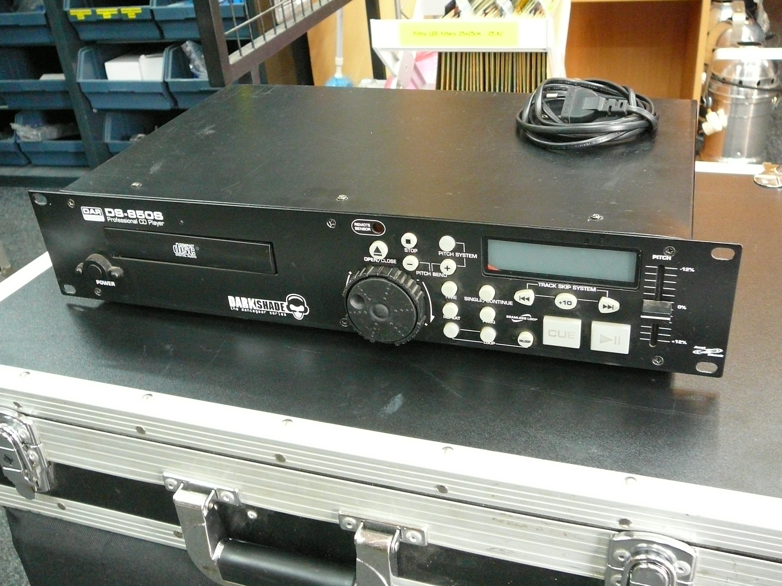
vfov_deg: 40.7
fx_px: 791
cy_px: 293
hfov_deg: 52.6
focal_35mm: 35
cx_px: 391
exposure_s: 1/15
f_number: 2.8
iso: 400
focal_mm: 5.2
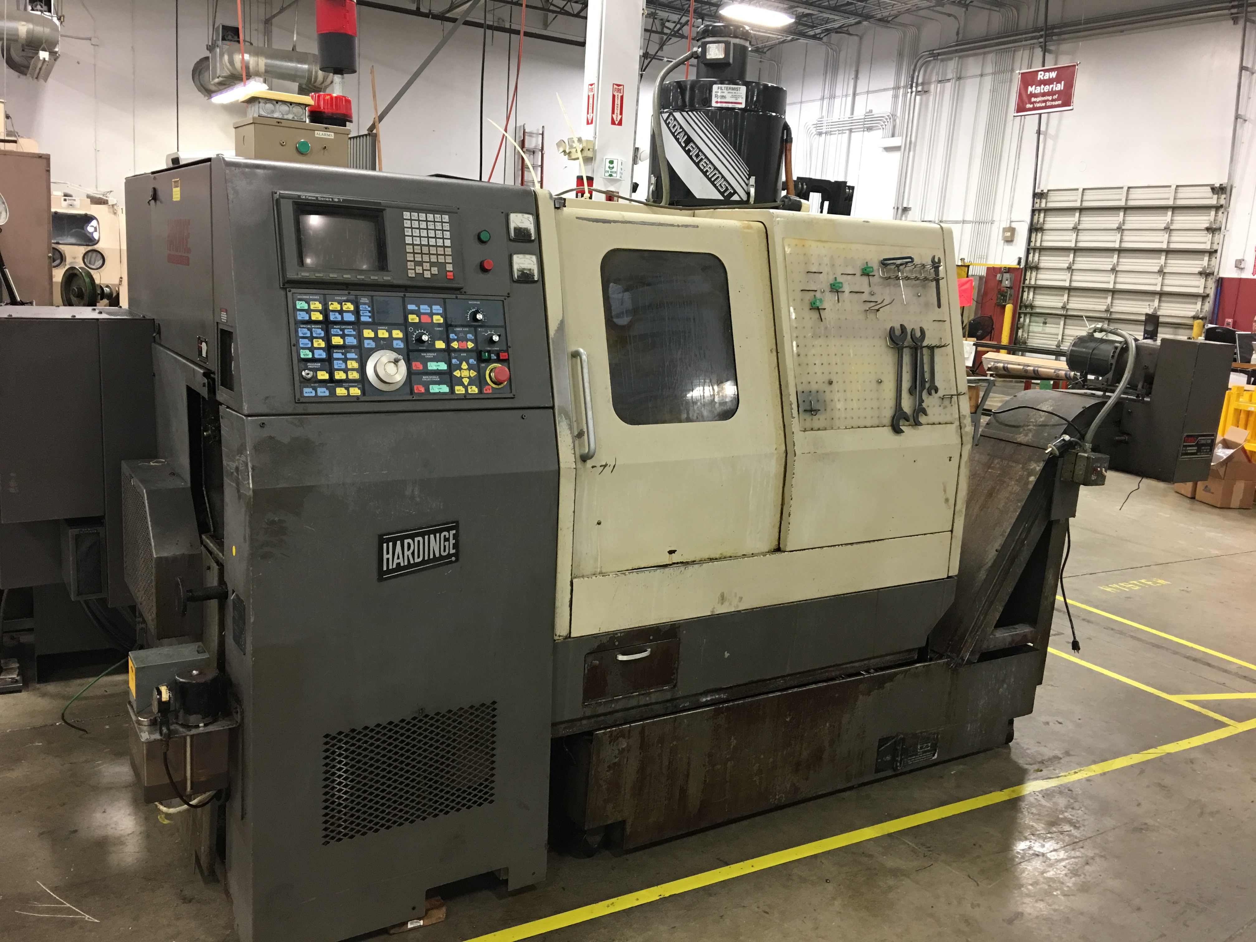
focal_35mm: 29
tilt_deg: -9.9
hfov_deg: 61.7
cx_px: 628
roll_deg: -3.8
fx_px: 1052
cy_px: 471
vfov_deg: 48.2
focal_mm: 4.15
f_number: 2.2
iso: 50
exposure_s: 1/15
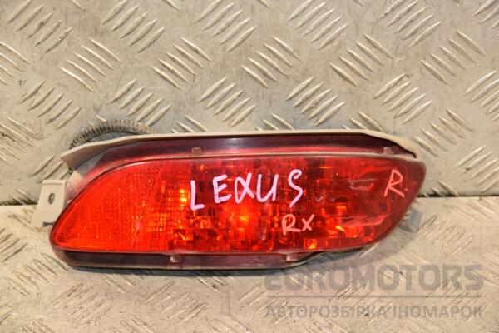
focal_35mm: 93
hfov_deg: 21.9
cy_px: 166
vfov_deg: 14.7
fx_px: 1289
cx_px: 250
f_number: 5.3
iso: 800
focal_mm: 62
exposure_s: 1/100
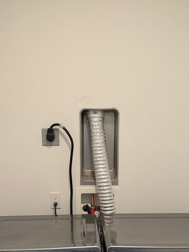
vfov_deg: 36.3
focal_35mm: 50
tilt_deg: -12.2
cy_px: 217
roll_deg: +1.3
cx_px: 96
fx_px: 364
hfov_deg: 29.1
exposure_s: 1/60
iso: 160
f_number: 1.78
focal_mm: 6.76
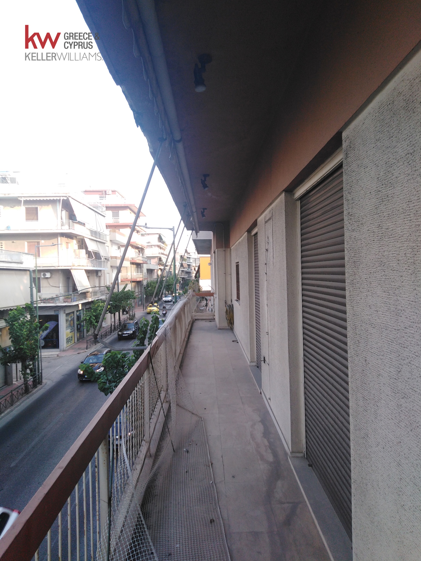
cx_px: 210
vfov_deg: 69.4
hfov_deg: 54.9
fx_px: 405
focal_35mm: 25
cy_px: 280
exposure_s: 1/117
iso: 100
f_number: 2.2
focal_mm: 3.37
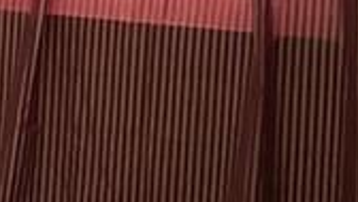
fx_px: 1920
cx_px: -356
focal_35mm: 202
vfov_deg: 6.0
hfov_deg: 9.9
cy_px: 83
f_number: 1.5
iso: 320
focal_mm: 4.3
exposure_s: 1/60
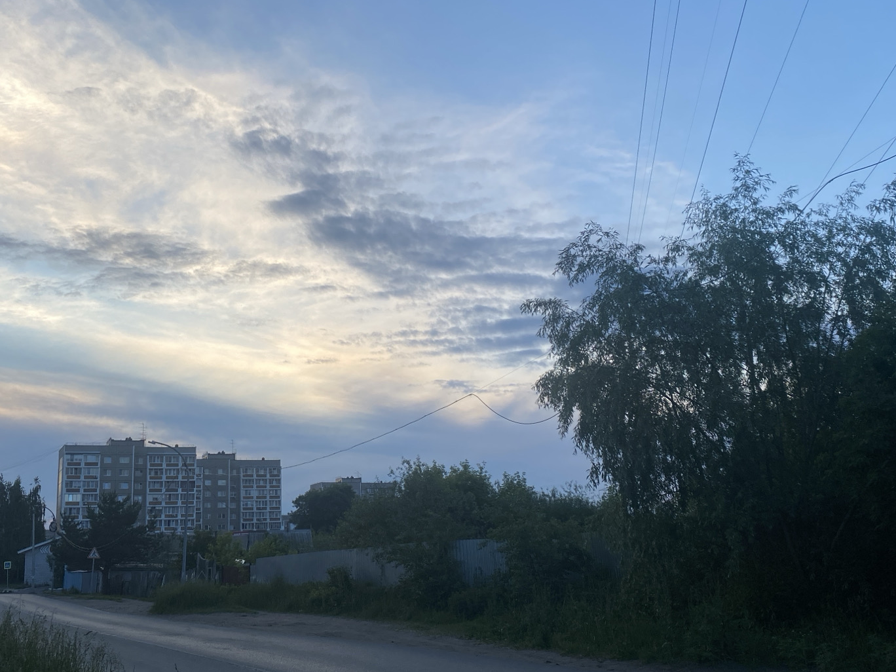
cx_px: 351
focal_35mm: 38
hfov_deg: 48.6
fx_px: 984
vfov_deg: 37.7
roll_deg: +2.5
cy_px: 326
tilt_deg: +13.3
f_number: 1.8
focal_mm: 4.25
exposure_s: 1/576
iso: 32
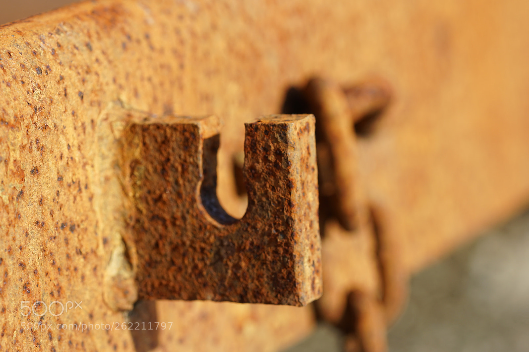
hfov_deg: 15.2
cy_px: 176
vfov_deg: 10.2
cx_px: 264
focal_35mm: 135
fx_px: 1984
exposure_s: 1/200
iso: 100
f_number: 4.5
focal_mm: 90
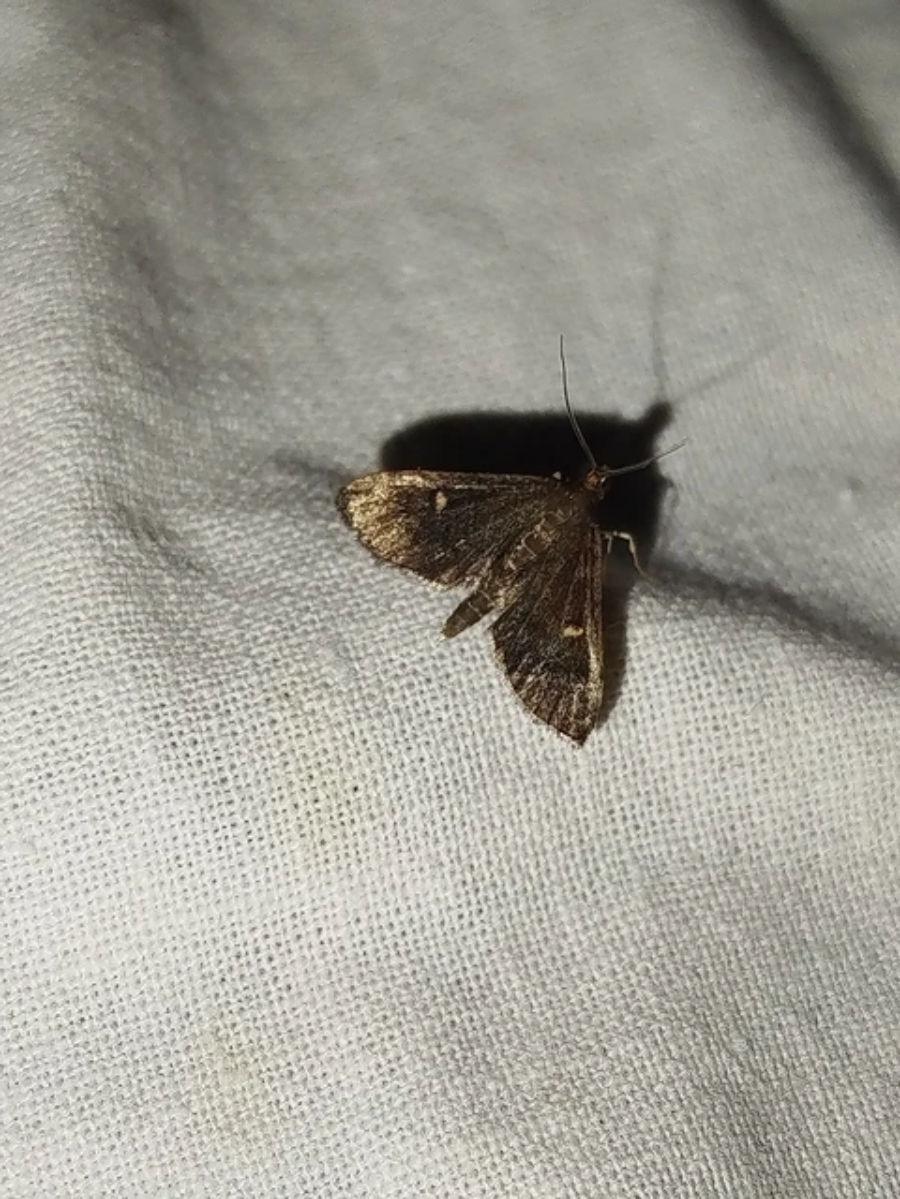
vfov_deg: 26.3
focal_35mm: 74
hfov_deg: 19.9
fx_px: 2565
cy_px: 600
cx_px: 450
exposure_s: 1/50
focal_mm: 5.31
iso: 80
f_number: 1.7
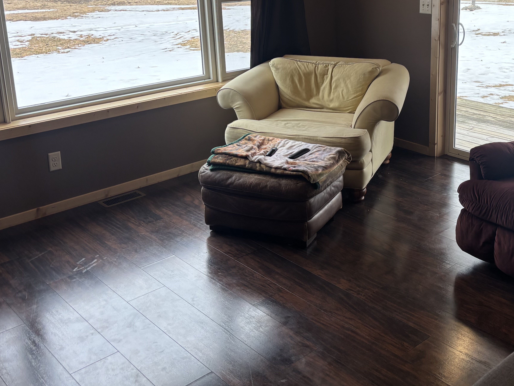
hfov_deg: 43.1
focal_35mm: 43
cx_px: 351
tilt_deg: -13.3
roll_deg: +0.8
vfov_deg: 32.8
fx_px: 638
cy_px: 88
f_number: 1.6
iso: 40
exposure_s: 1/158
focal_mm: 5.96
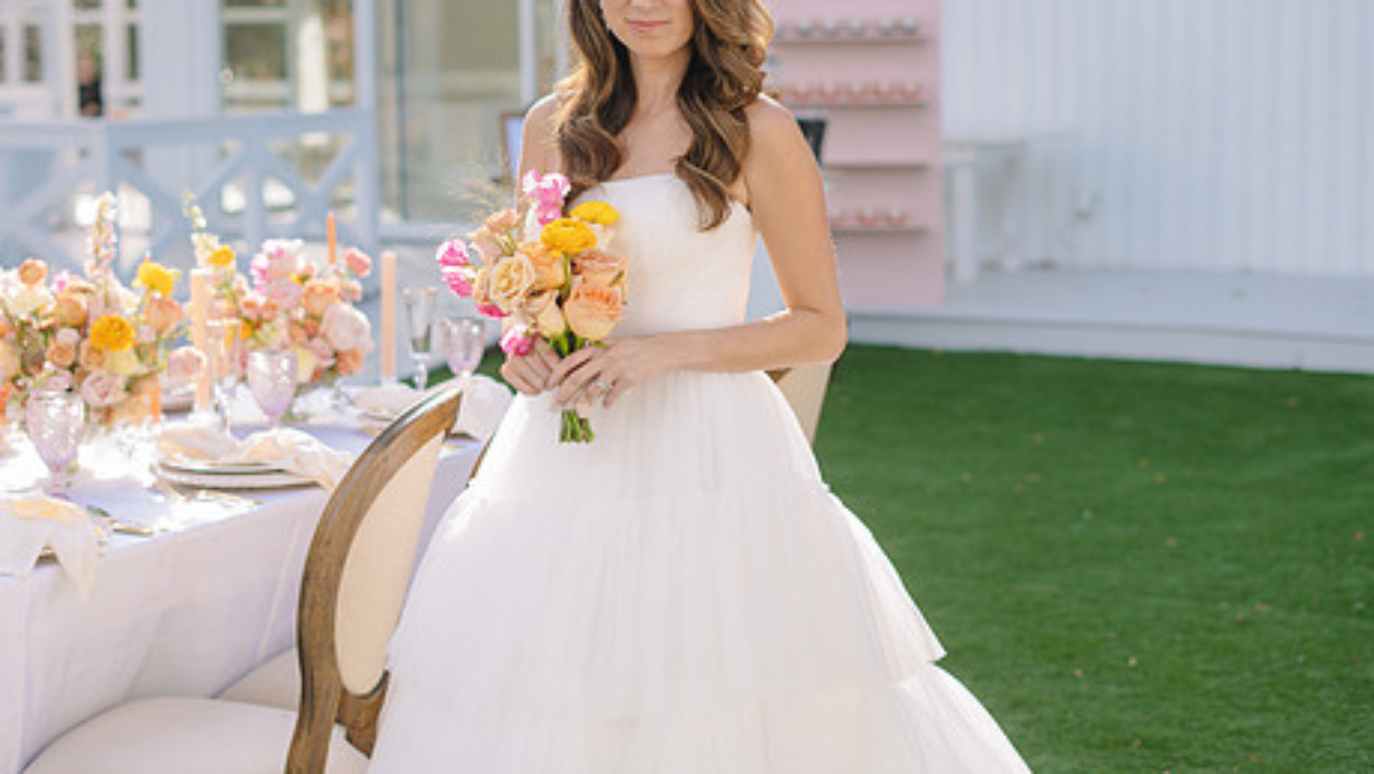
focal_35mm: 66
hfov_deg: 31.8
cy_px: 285
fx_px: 2405
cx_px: 597
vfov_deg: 18.2
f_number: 2.5
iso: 50
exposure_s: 1/200
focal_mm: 50
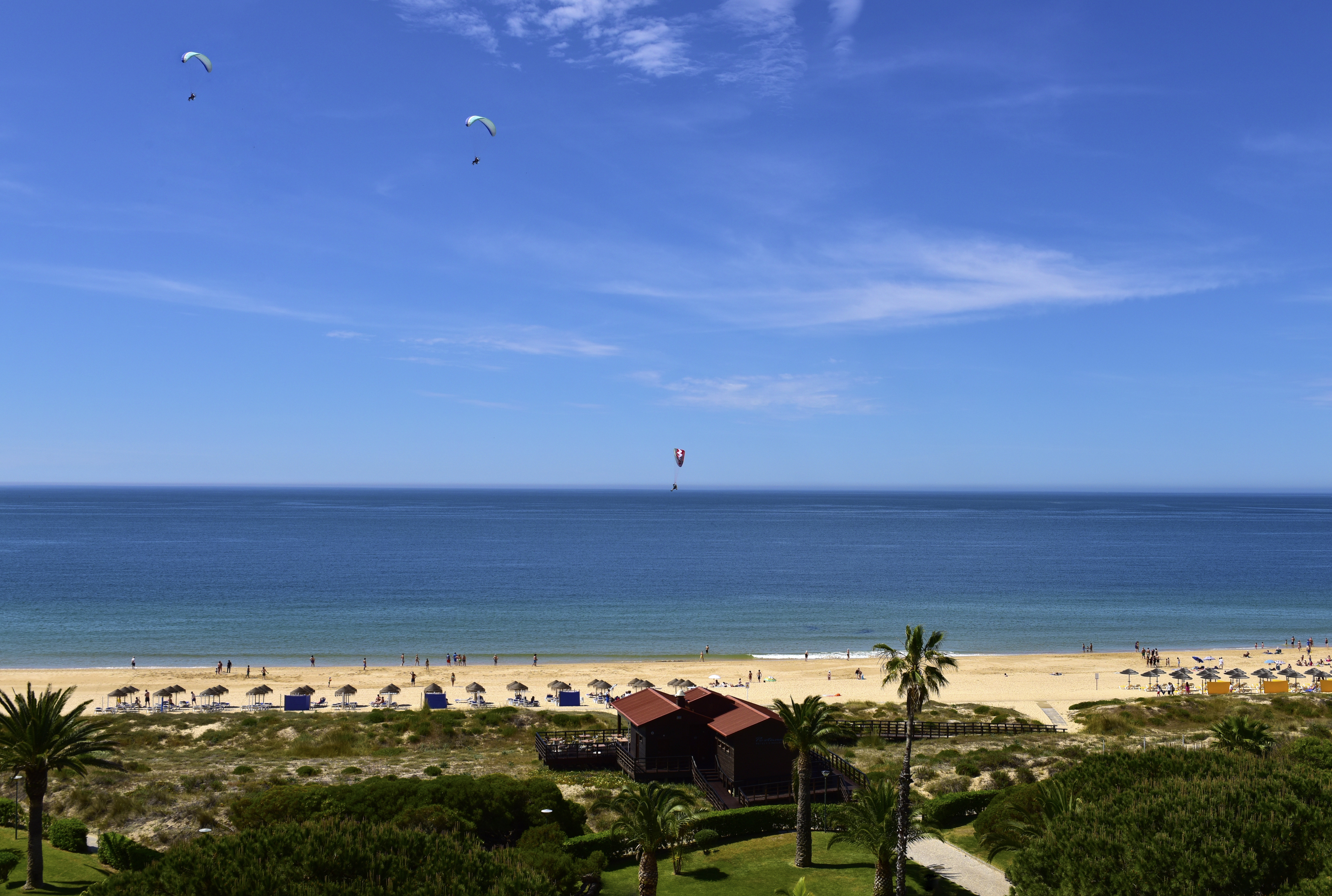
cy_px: 453
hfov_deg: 53.0
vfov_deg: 37.1
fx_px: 1335
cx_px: 670
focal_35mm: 36
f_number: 11
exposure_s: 1/500
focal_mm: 34
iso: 160
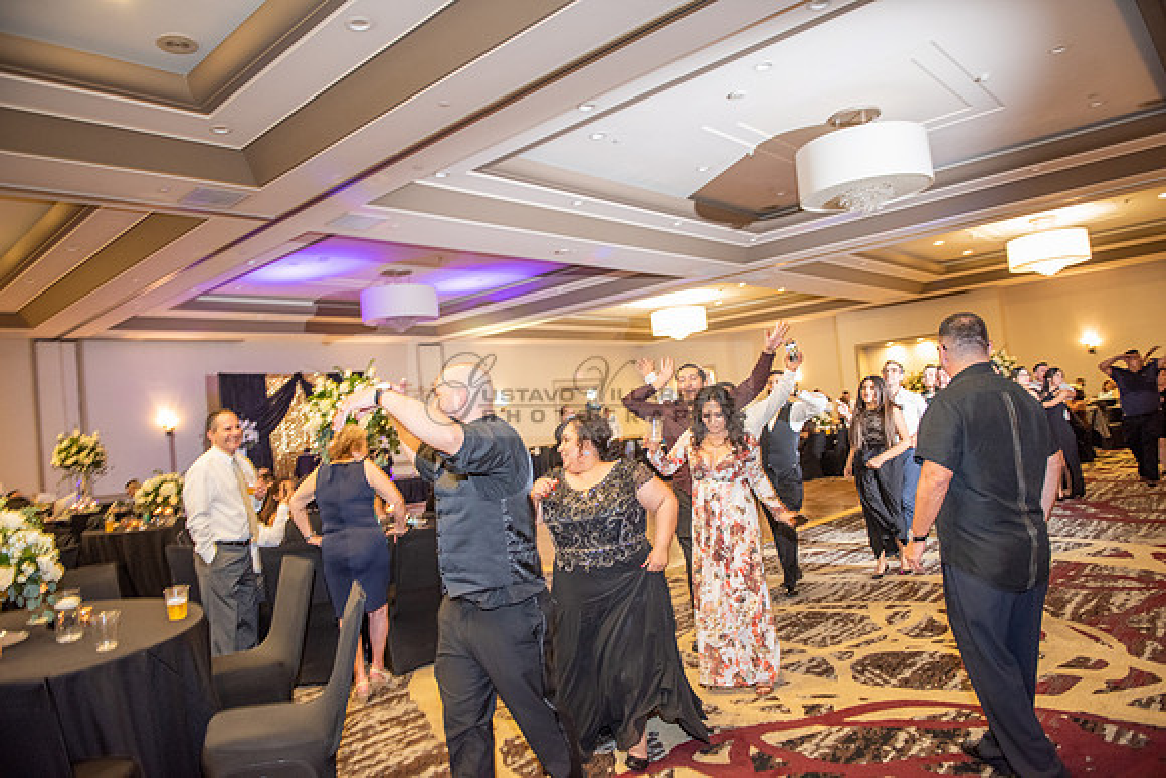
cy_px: 389
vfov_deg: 53.2
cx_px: 583
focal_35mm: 24
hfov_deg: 73.7
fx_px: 777
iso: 1600
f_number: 2.8
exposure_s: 1/50
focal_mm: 24
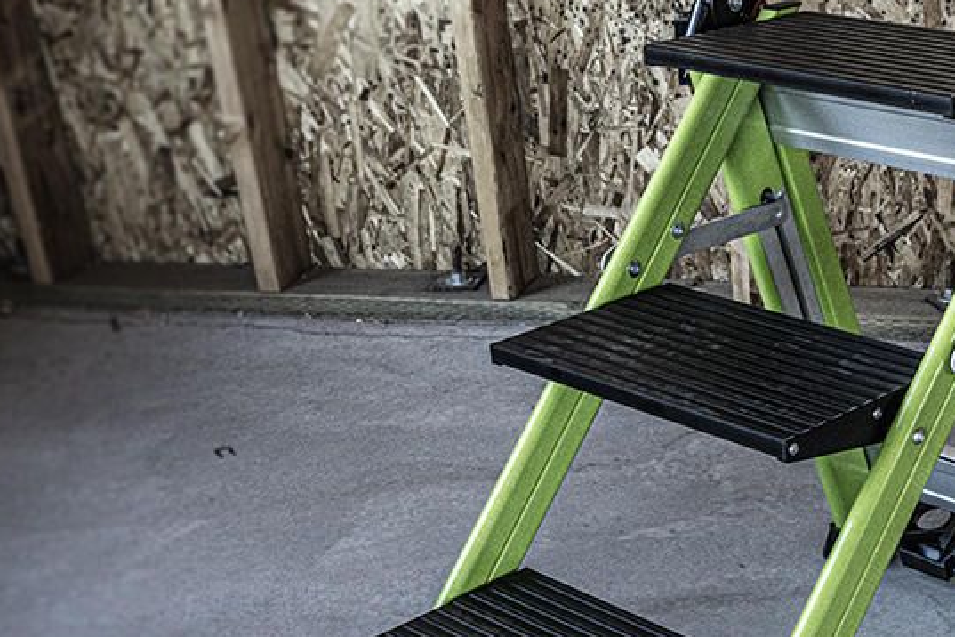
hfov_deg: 28.8
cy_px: 541
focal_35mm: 67
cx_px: 880
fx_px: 1777
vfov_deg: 20.0
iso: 3200
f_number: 8
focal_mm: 30
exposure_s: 1/250
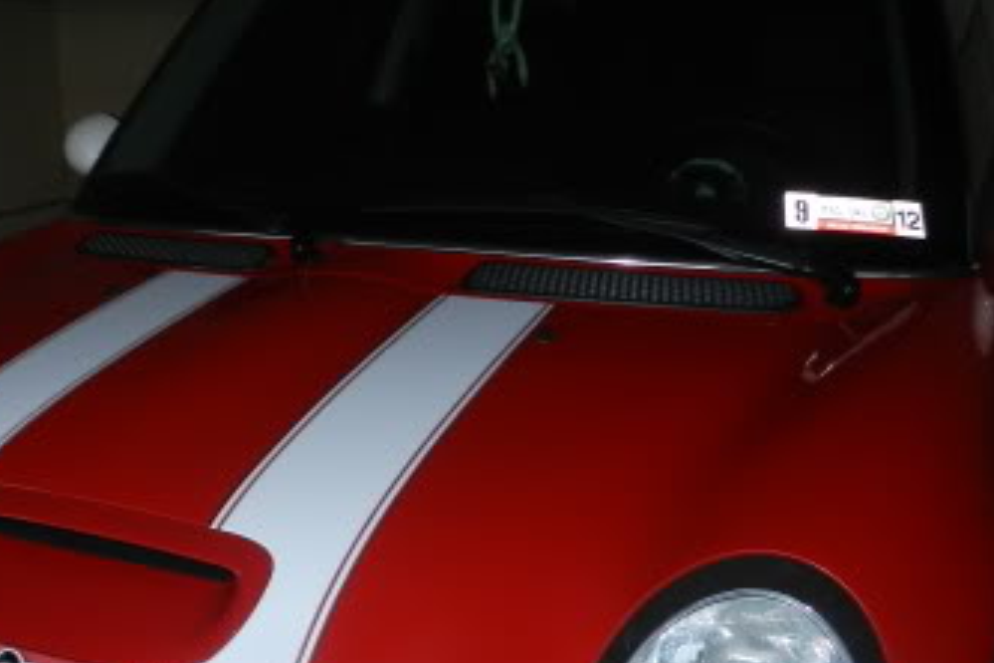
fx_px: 1270
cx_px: 290
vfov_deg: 28.5
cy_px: 541
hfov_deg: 41.9
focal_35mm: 46
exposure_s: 1/30
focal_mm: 4
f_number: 3.4
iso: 200
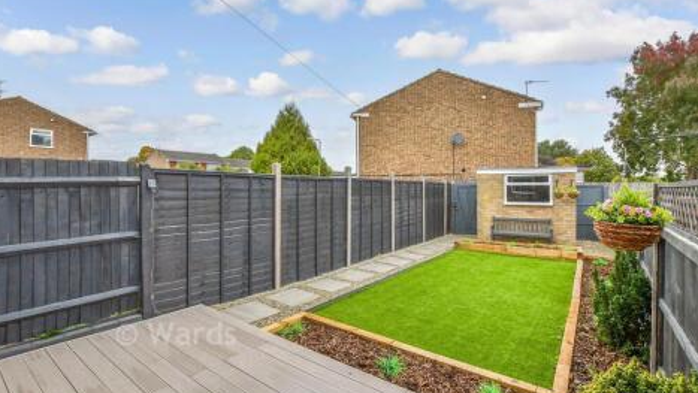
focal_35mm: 16
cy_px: 171
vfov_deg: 66.9
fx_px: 296
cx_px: 347
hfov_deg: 99.4
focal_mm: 10
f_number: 8
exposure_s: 1/80
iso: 320
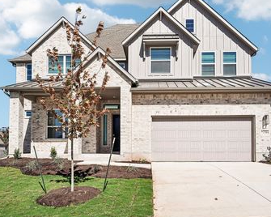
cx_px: 141
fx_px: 226
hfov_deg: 61.9
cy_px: 117
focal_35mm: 28
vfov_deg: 51.3
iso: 400
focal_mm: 20.1
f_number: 8
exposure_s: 1/2500
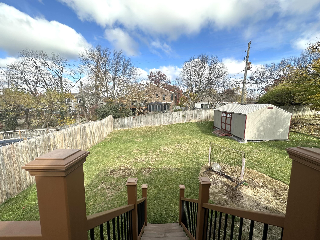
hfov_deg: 102.1
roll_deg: -0.5
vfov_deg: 85.7
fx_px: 129
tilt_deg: -9.1
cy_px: 120
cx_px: 160
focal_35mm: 14
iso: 50
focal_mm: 2.22
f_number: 2.2
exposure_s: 1/1125
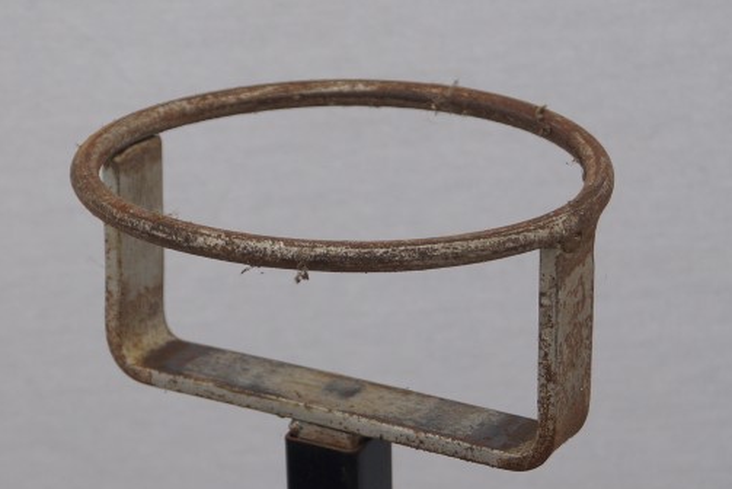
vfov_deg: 11.4
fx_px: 2444
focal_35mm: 120
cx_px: 322
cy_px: 320
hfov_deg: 17.0
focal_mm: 35
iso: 125
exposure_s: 1/160
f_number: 5
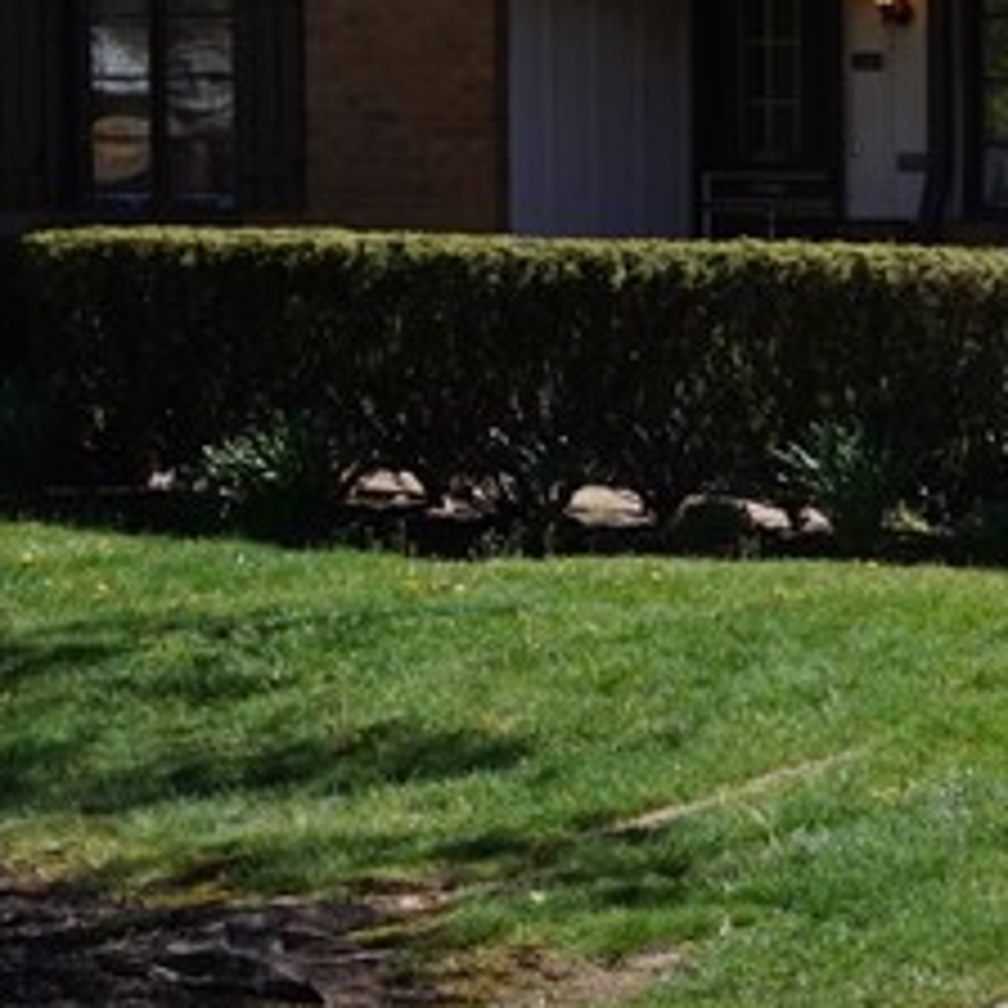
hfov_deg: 14.7
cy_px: 306
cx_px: 1984
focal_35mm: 99
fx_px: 3262
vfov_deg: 17.5
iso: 100
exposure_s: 1/80
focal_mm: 16
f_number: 13
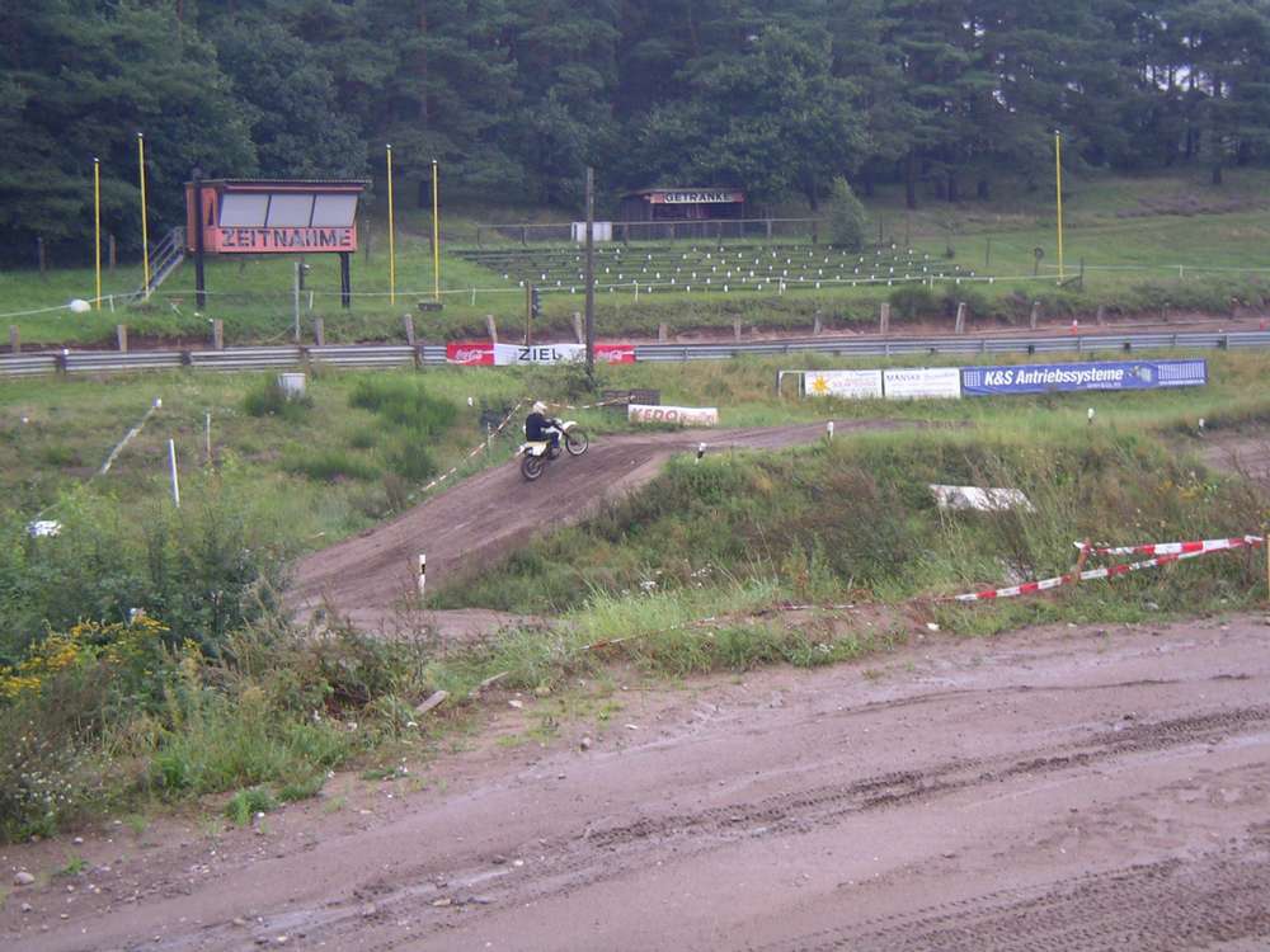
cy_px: 476
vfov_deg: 17.2
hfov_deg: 22.8
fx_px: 3155
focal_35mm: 86
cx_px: 635
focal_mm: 13.3
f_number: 3.7
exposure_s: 1/160
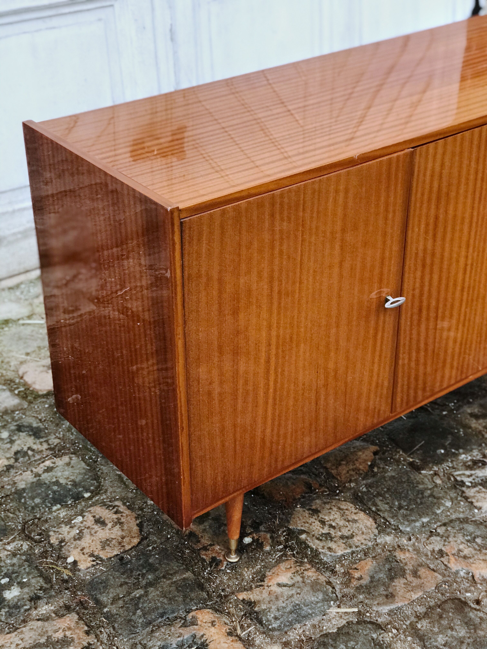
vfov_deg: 33.8
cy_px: 324
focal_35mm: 57
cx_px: 244
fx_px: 1069
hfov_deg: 25.7
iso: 64
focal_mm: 6.6
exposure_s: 1/50
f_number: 2.8
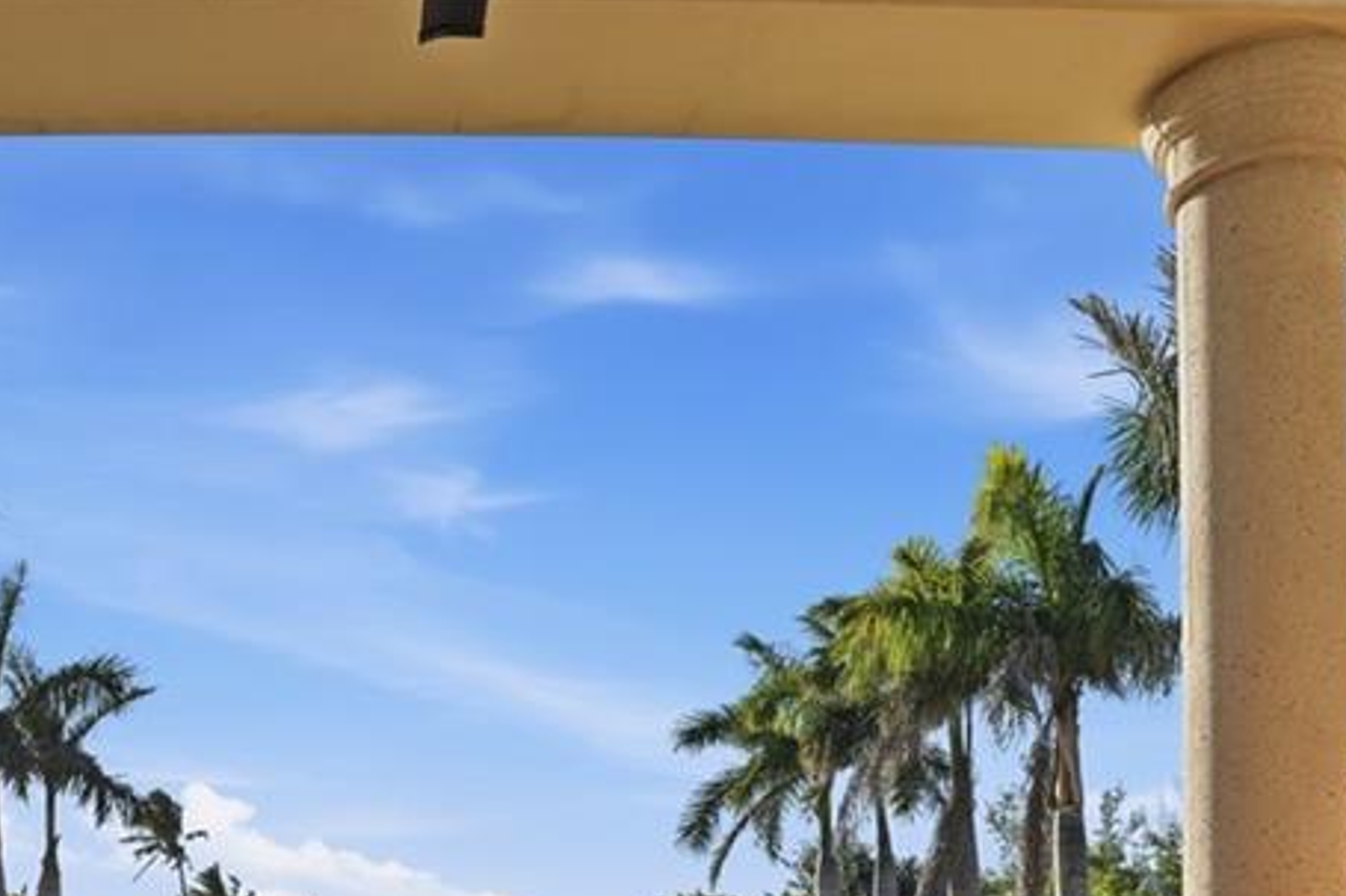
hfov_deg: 52.3
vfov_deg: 32.2
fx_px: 1345
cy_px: 998
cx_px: 464
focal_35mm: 36
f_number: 9
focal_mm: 16
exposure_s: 1/5000
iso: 400
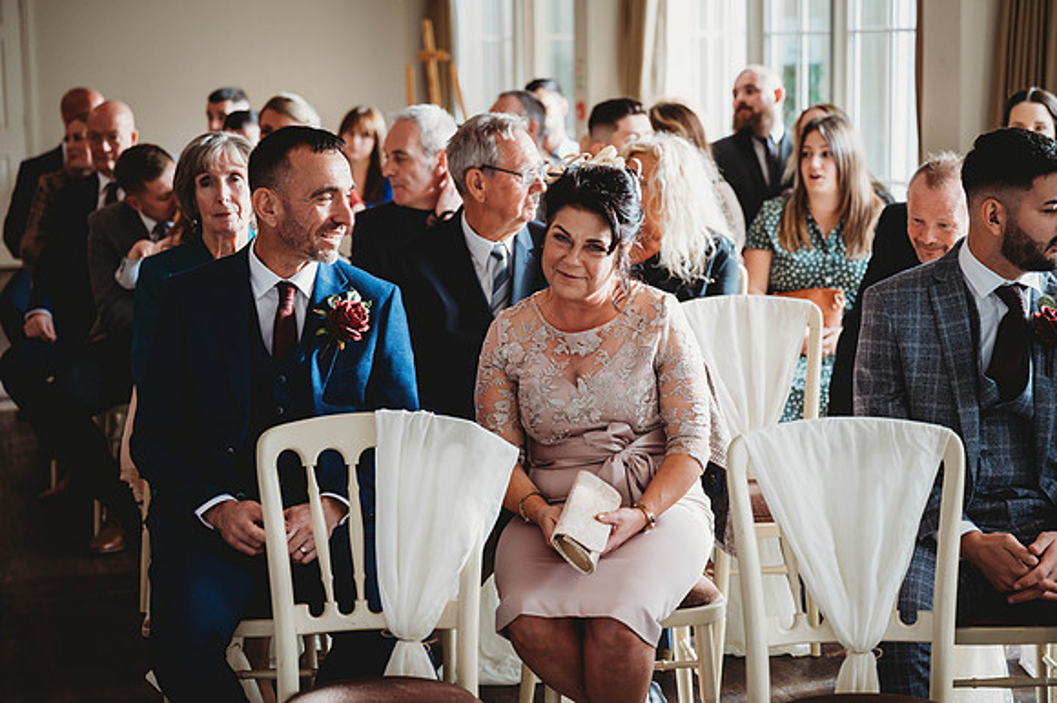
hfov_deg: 28.9
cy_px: 352
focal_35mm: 70
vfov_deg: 19.4
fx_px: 2054
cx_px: 528
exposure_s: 1/160
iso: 560
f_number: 3.2
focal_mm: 70
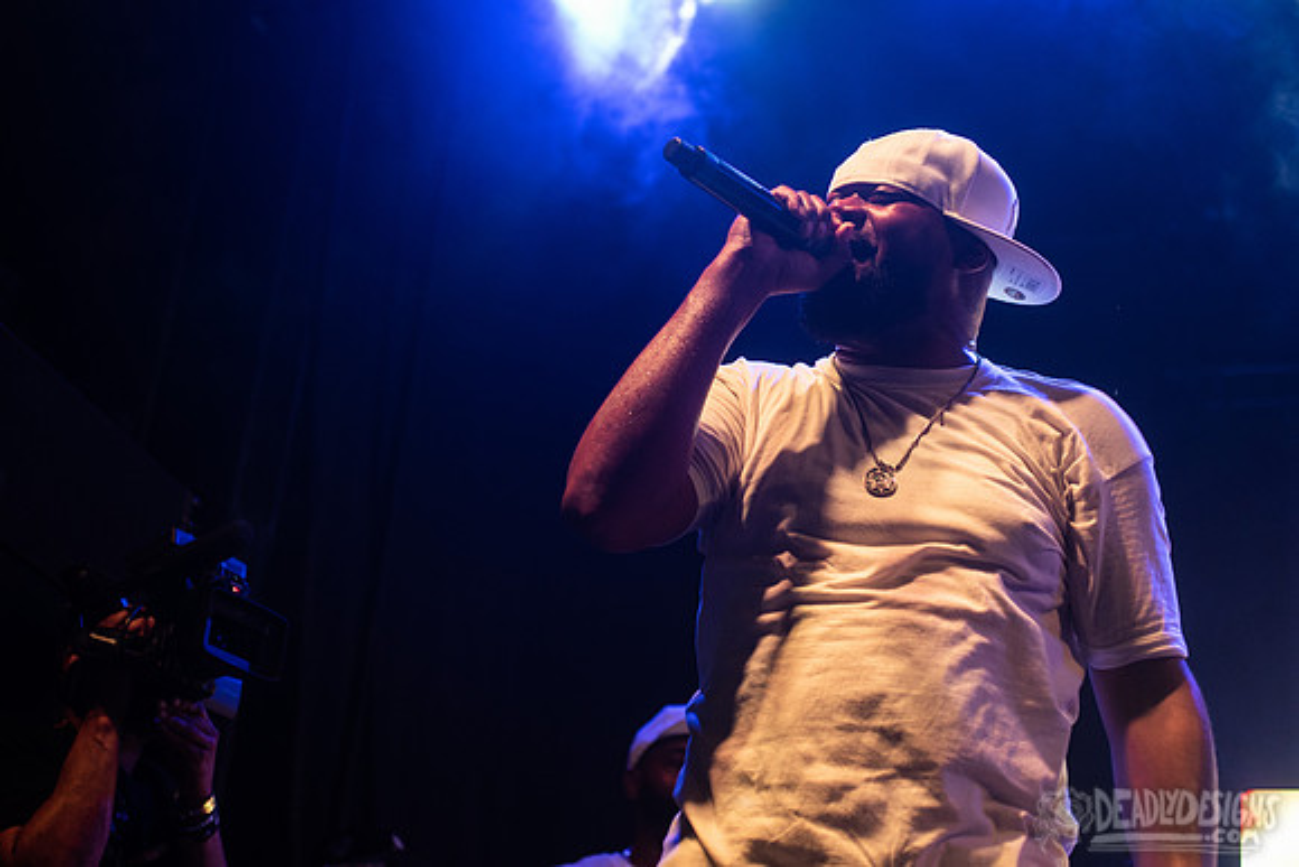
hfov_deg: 28.8
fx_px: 2524
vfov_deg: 19.5
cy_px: 378
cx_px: 733
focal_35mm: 70
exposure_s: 1/160
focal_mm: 62
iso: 1250
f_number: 3.5
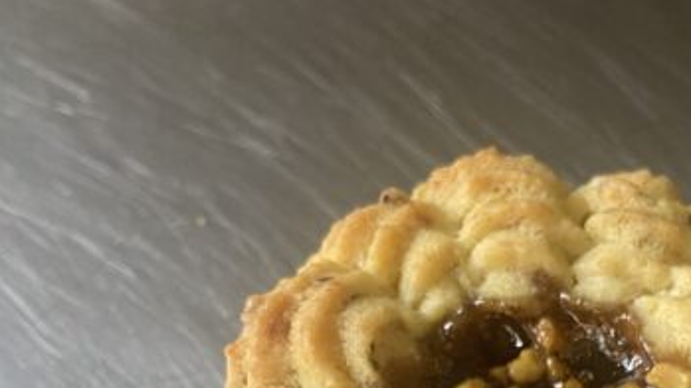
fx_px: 952
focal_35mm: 52
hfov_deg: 38.5
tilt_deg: -63.4
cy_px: 487
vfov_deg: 21.2
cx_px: 547
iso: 125
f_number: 1.8
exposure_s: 1/93
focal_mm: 4.25
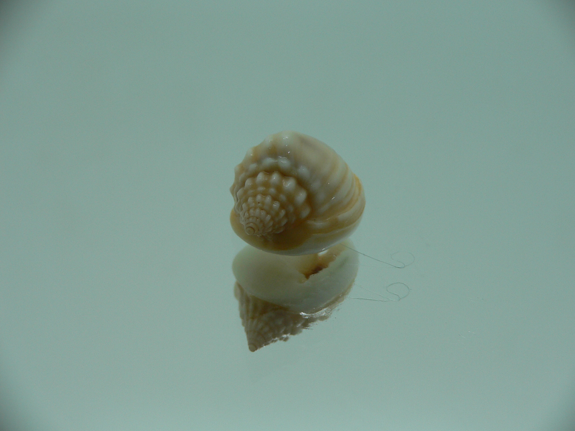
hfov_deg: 52.6
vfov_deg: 40.7
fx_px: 581
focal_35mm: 35
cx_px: 288
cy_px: 216
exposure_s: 1/80
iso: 80
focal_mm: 4.6
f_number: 2.8
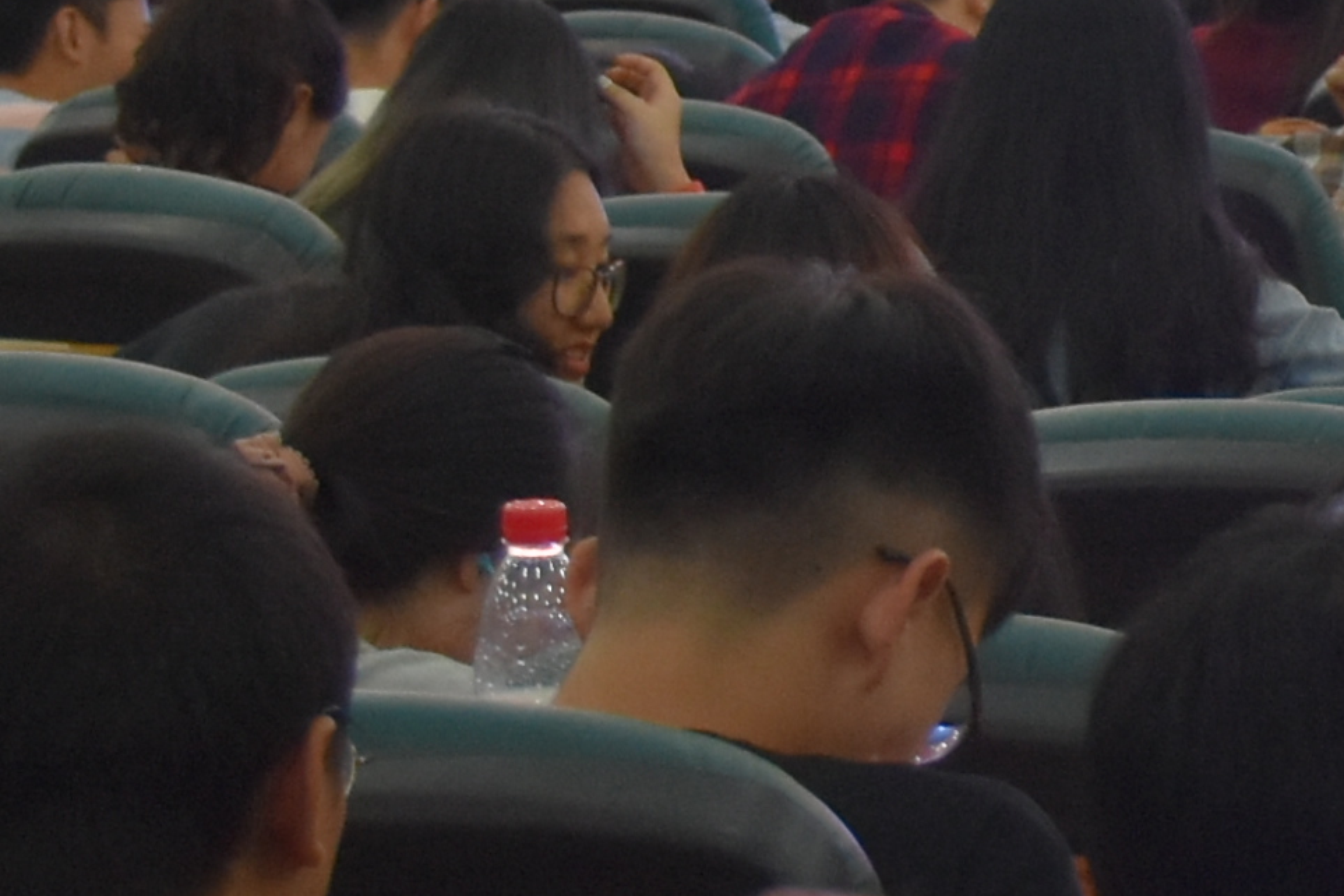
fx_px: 11162
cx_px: 2523
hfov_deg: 6.7
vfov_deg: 4.6
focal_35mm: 299
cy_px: -320
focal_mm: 32
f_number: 4
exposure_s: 1/60
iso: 800
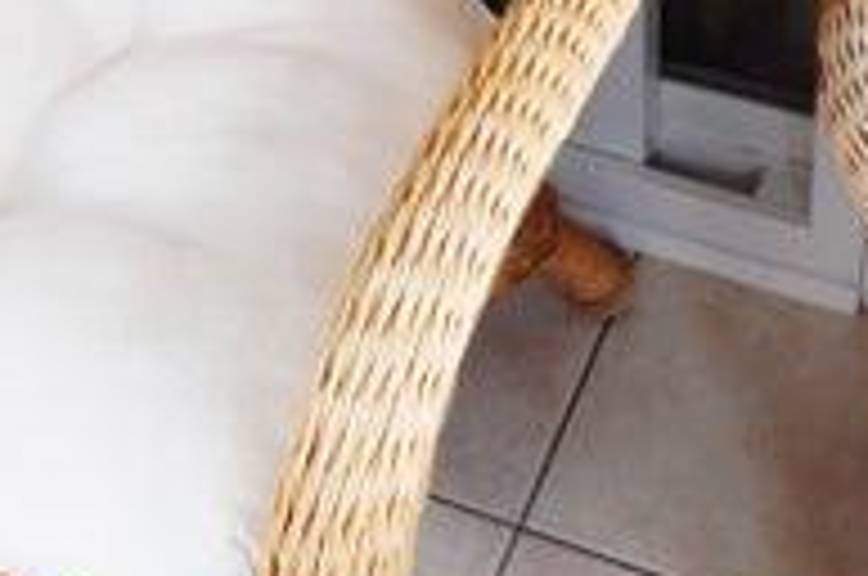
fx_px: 1829
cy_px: -369
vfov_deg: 15.9
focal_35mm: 76
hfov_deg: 26.7
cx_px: 418
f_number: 3
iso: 125
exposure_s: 1/125
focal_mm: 4
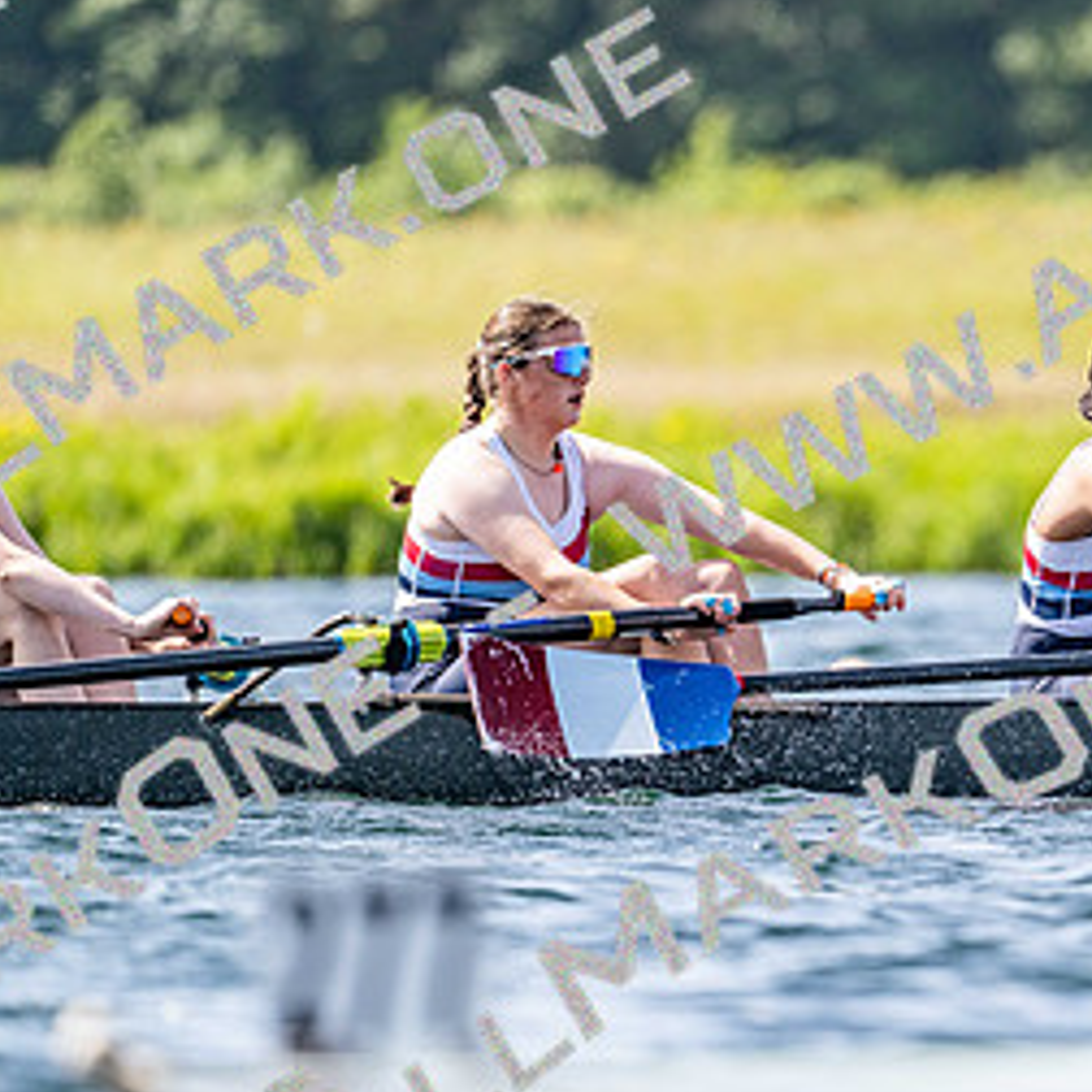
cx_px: 1144
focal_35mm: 782
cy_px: 587
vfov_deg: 2.2
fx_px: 27910
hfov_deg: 2.2
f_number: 4.5
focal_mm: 400
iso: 360
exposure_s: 1/2500
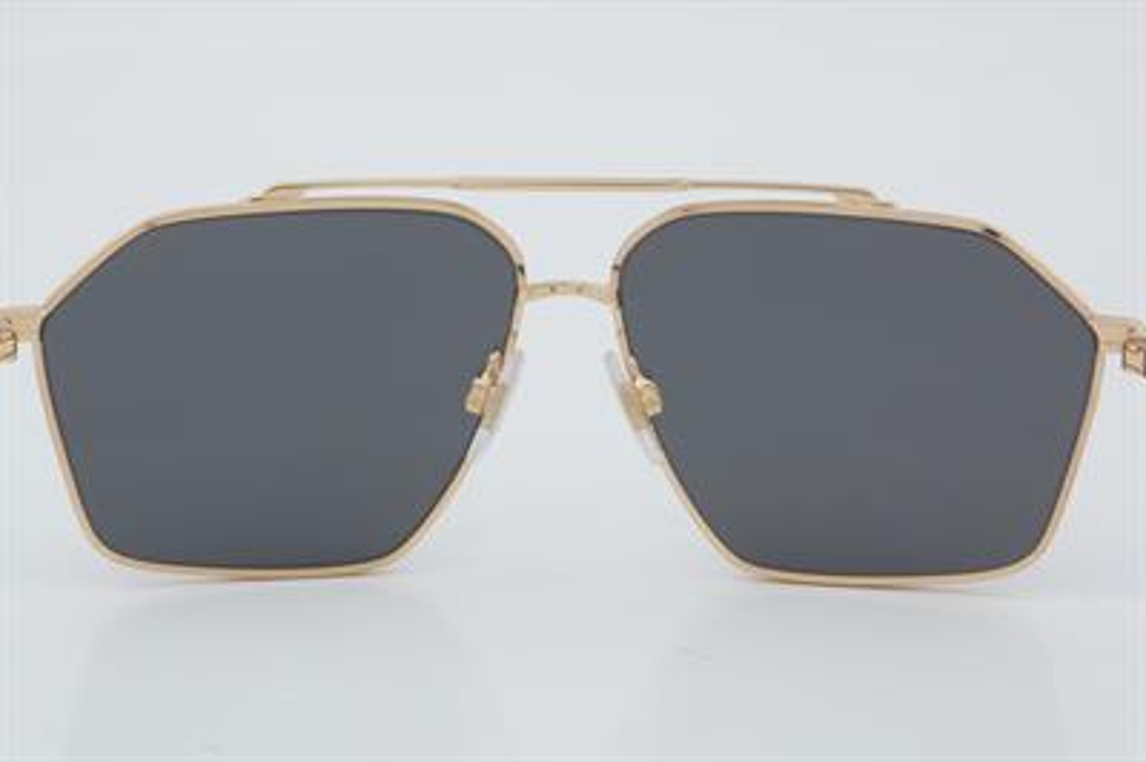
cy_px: 381
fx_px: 2624
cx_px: 573
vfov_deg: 16.5
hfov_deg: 24.6
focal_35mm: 82
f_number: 32
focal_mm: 55
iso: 100
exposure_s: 1/4
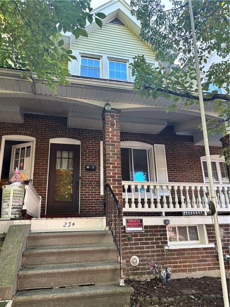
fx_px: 230
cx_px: 115
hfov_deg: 53.0
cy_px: 154
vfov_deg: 67.3
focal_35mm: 26
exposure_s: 1/121
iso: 80
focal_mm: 5.96
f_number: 1.6
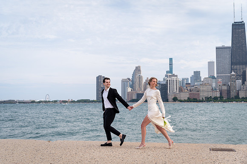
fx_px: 352
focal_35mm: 51
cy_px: 80
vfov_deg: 26.3
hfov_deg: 38.6
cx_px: 120
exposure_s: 1/320
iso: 100
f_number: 6.3
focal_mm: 50
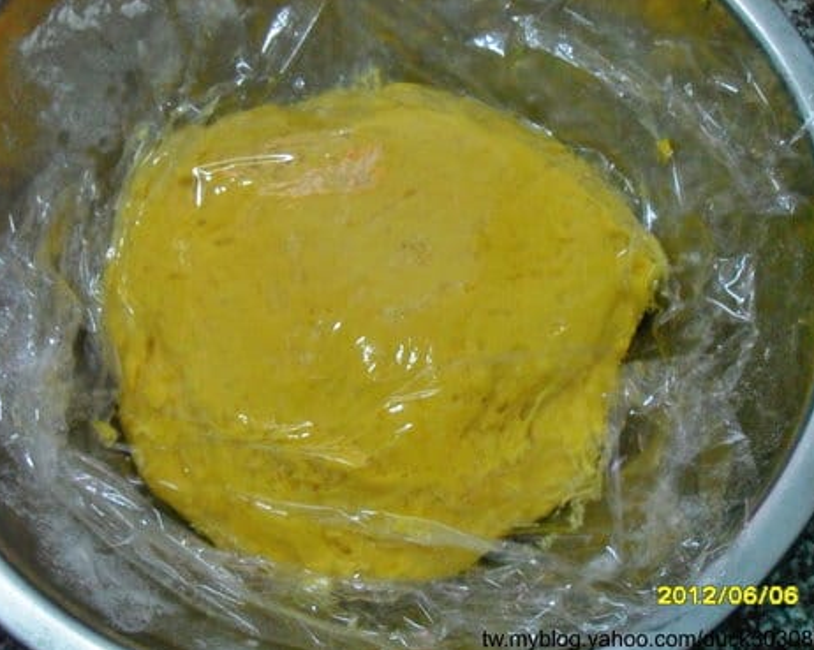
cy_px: 329
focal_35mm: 37
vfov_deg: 40.1
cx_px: 393
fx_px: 891
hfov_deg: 49.1
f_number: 2.8
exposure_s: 1/20
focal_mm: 6.2
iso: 400
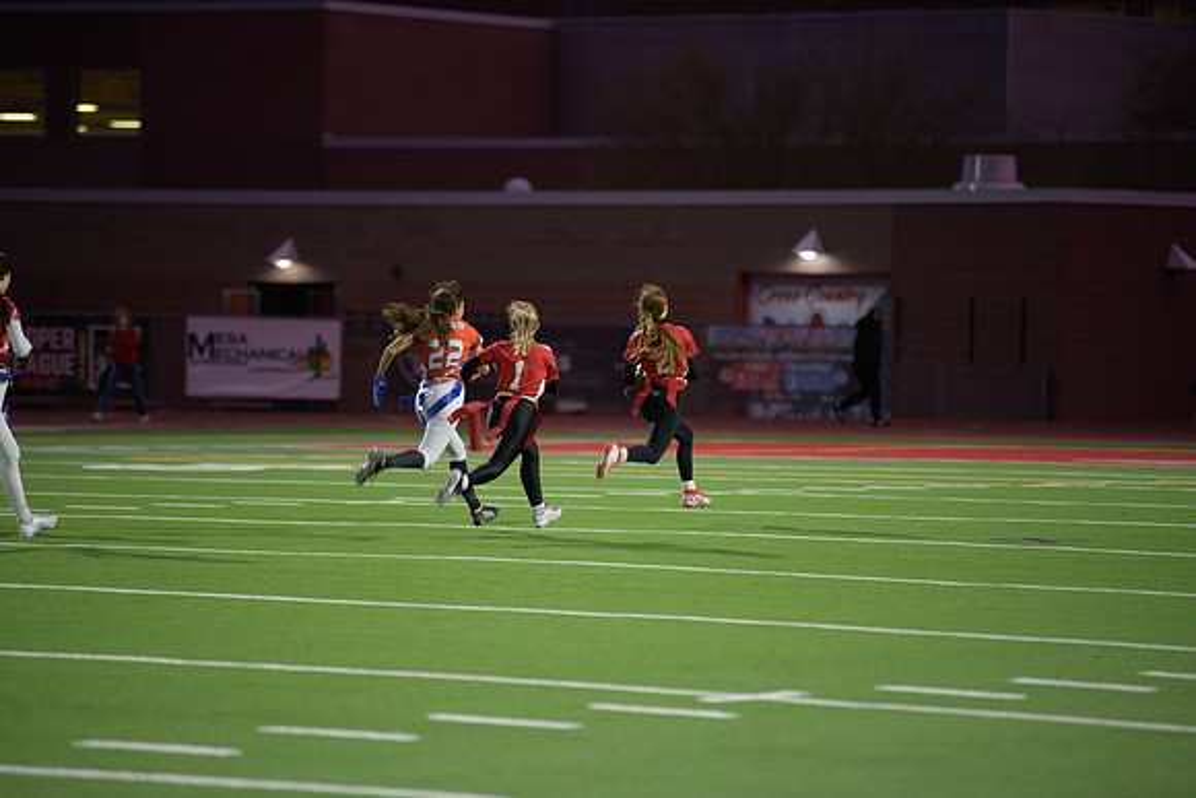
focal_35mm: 200
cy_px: 399
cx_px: 598
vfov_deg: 6.9
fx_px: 6646
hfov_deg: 10.3
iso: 900
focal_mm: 200
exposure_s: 1/200
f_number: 2.8
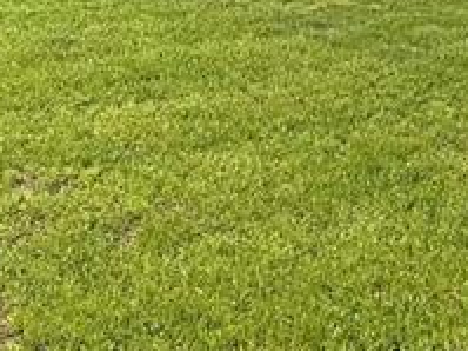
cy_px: 21
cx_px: 160
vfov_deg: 19.9
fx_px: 973
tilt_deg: -12.7
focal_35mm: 72
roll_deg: -1.2
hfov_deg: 26.9
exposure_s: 1/448
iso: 50
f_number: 2.2
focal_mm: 2.22
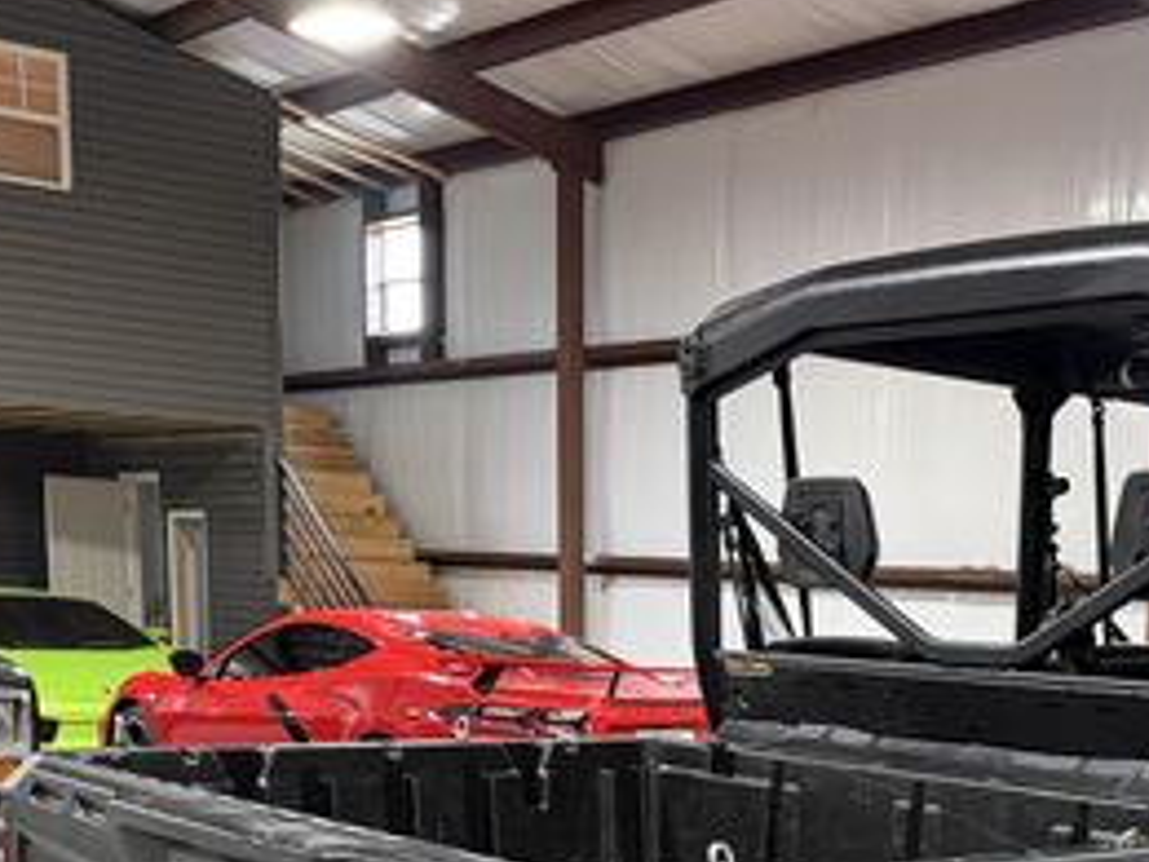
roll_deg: -2.3
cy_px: 955
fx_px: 1958
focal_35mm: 59
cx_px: 1061
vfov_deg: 23.3
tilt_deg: -10.4
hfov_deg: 31.0
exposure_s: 1/60
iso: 400
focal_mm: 6.76
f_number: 1.78
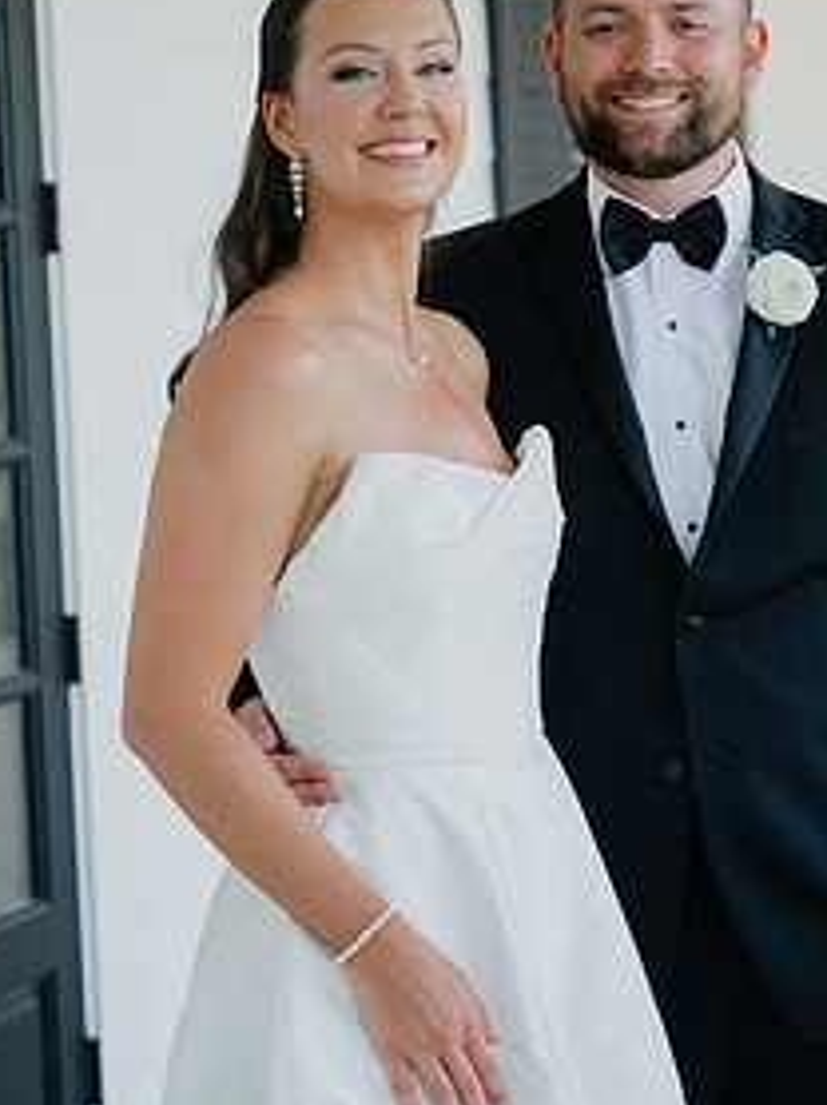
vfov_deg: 18.1
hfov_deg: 13.5
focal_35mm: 109
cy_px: 521
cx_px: 541
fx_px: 3477
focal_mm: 70
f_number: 2.8
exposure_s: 1/2000
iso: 1600
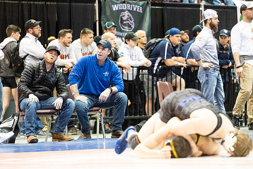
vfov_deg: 6.9
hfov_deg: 10.3
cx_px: 126
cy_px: 84
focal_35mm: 200
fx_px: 1406
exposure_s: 1/500
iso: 20000
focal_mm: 200
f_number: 4
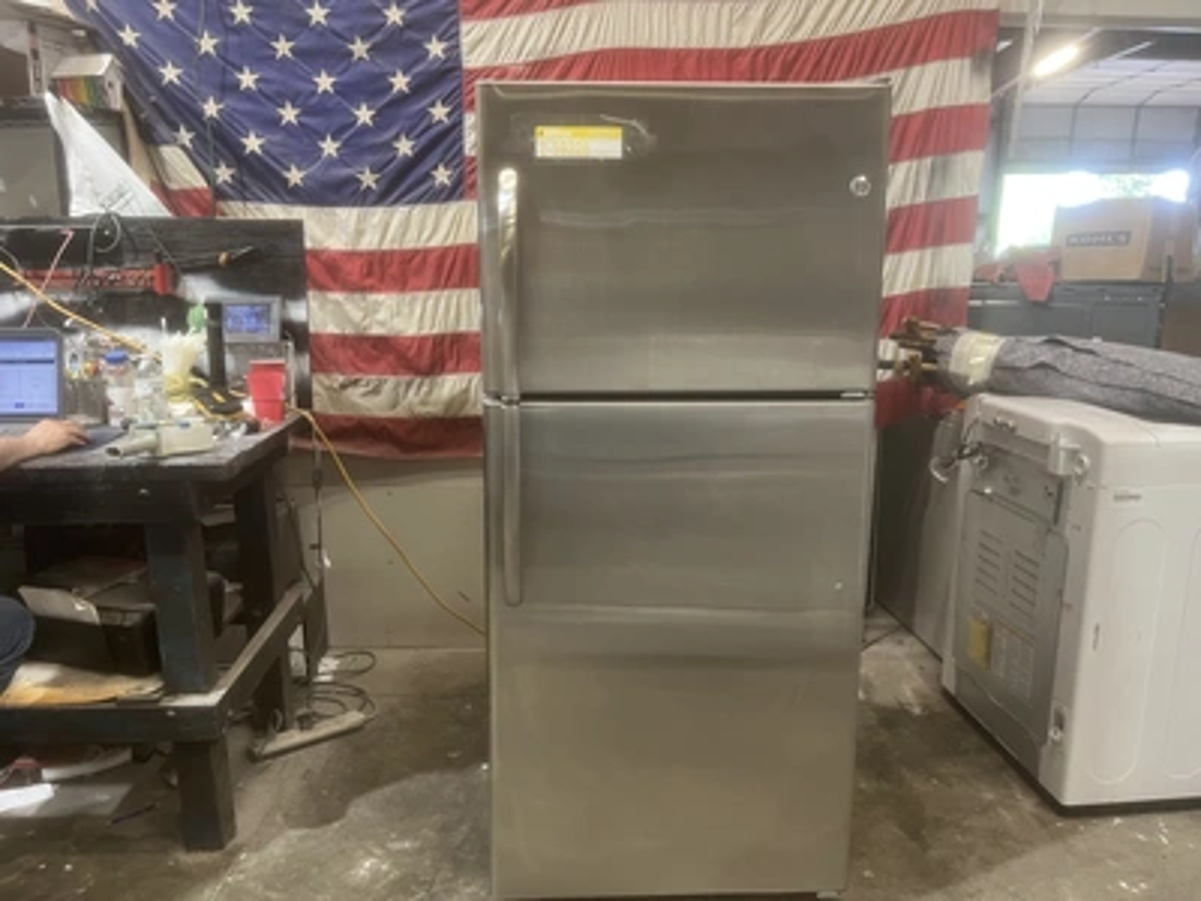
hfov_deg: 67.3
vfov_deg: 53.1
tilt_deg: -11.4
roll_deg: +0.2
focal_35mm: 26
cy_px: 450
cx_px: 600
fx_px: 902
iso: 160
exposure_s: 1/60
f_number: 1.6
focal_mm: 5.1
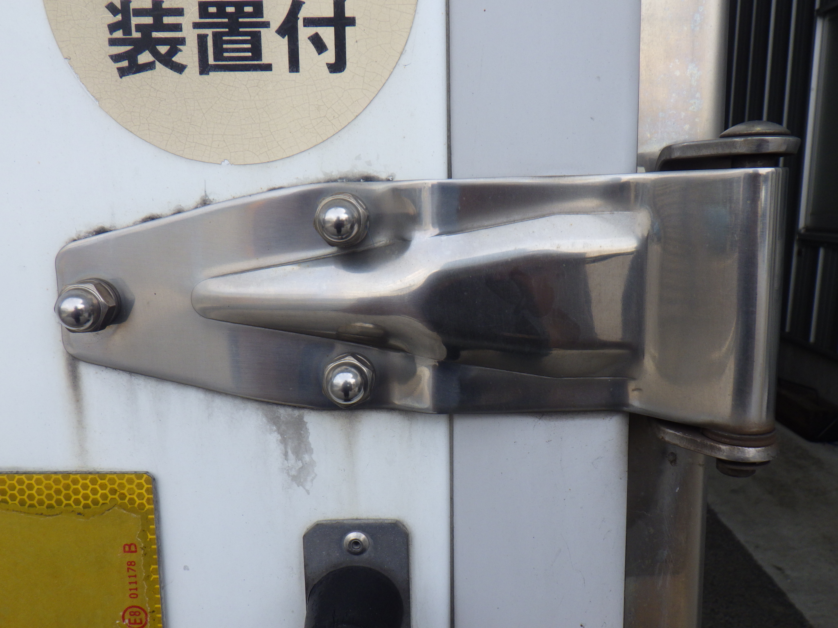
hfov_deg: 63.4
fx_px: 678
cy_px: 314
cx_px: 419
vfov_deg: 49.7
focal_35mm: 28
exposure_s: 1/400
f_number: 4.2
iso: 125
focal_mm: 5
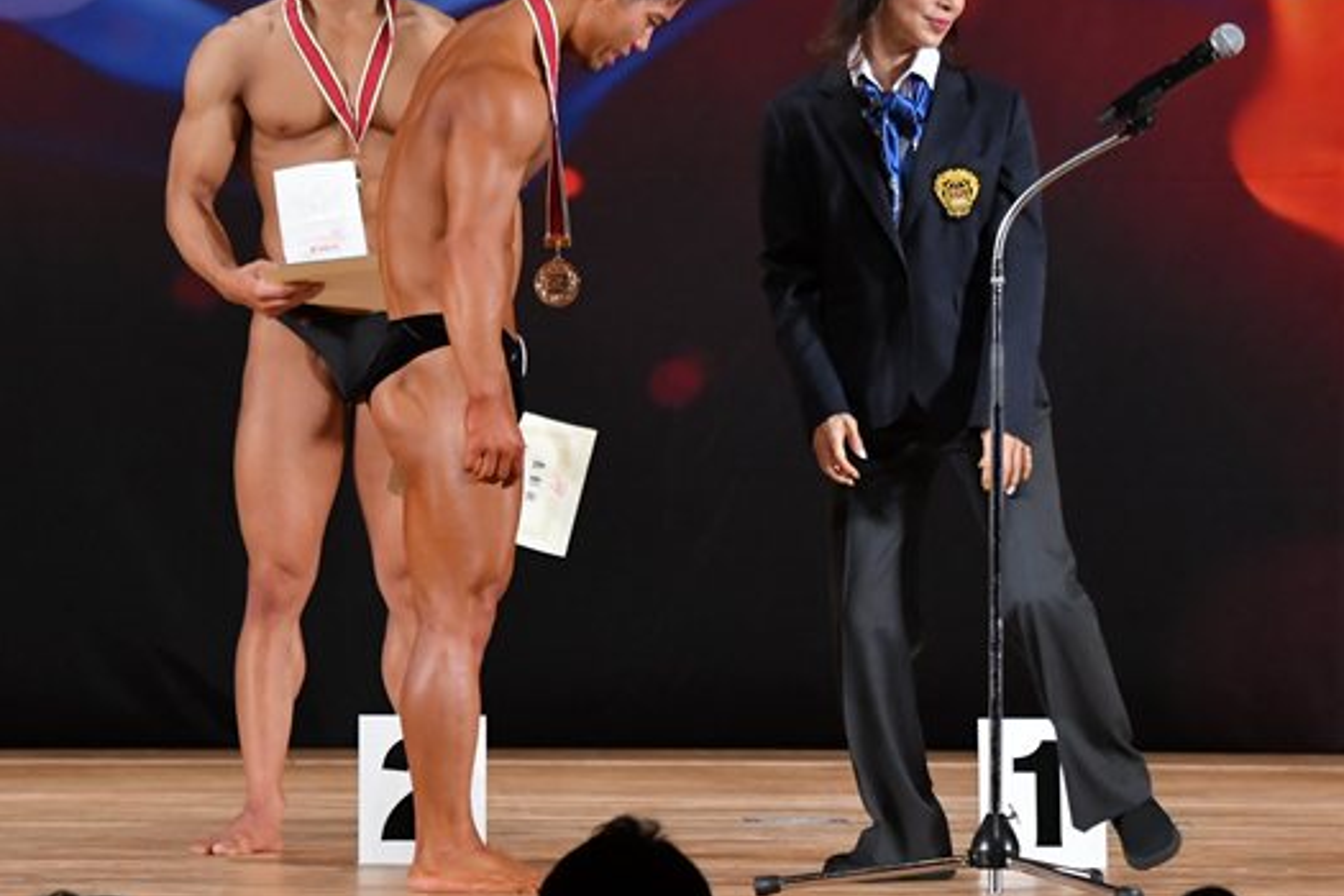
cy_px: 392
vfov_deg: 4.1
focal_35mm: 332
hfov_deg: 6.2
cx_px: 785
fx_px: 12394
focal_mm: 150
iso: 3200
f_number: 5.6
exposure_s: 1/400
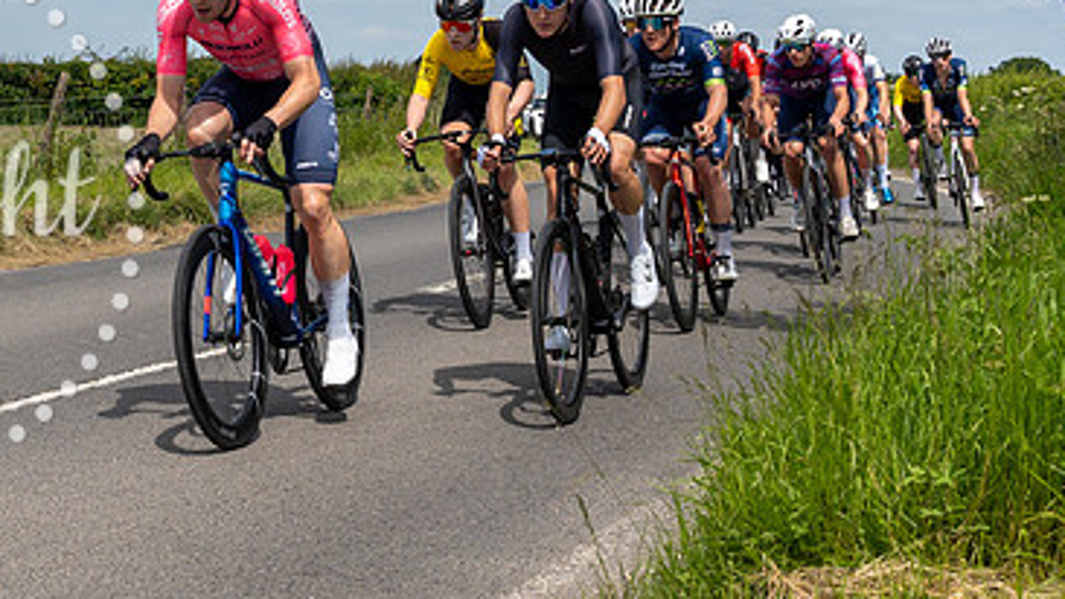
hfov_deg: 23.0
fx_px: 2570
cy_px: 168
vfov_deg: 13.3
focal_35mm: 91
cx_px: 158
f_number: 6.3
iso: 100
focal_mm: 29
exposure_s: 1/1250
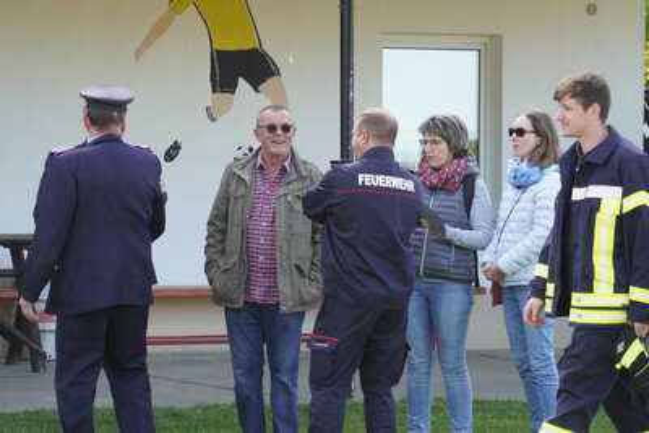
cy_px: 216
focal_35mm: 189
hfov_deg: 10.9
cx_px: 324
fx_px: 3408
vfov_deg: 7.3
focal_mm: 126
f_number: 6.3
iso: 500
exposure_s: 1/200
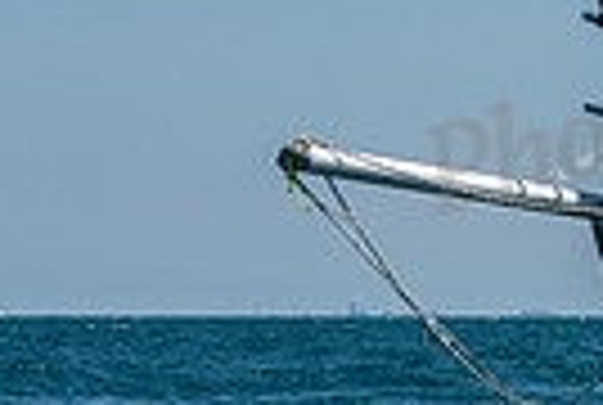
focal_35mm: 310
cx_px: 1278
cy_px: 267
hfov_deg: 6.4
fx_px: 5204
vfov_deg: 4.5
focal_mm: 70
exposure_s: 1/1250
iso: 250
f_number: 8
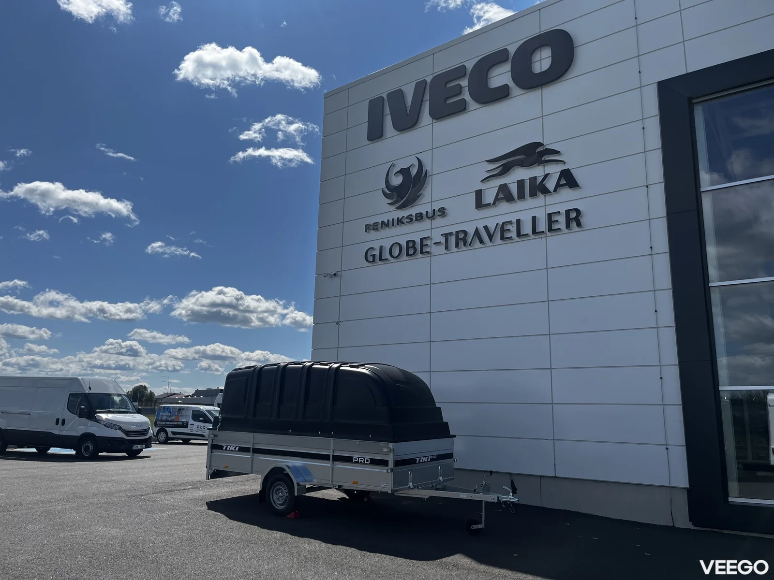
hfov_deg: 67.3
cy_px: 290
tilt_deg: +11.9
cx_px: 387
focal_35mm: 26
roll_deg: -1.6
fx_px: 581
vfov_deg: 53.1
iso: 50
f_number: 1.6
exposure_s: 1/6897
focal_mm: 5.1
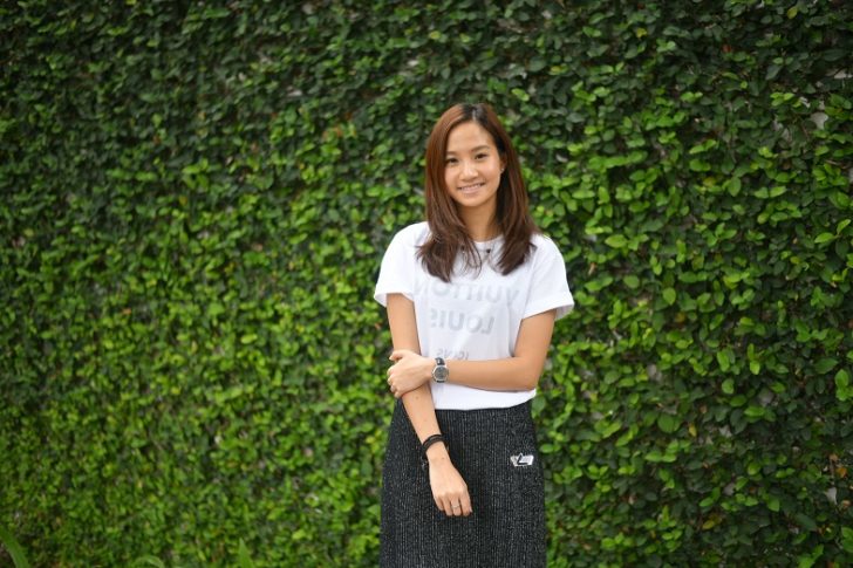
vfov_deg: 27.0
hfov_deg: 39.6
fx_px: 1184
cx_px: 426
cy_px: 284
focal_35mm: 50
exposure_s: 1/320
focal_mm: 50
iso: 100
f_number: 2
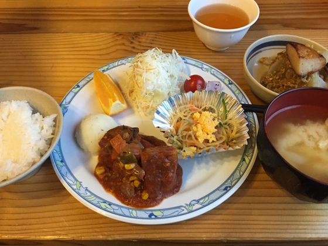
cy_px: 123
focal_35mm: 29
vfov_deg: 48.2
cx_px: 164
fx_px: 275
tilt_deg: -53.4
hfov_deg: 61.7
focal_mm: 4.15
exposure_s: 1/30
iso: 160
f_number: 2.2
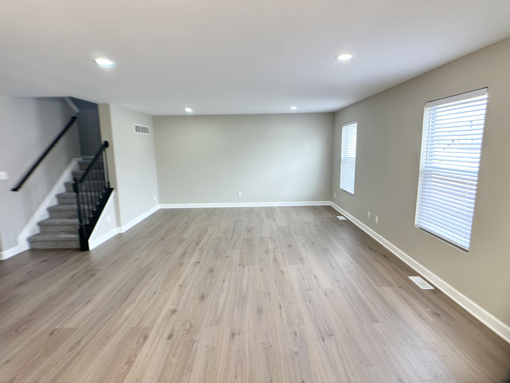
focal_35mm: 24
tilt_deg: -8.5
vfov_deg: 56.8
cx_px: 255
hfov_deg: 71.6
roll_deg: +0.8
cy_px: 192
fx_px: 354
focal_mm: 6.86
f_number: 1.78
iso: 100
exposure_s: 1/128
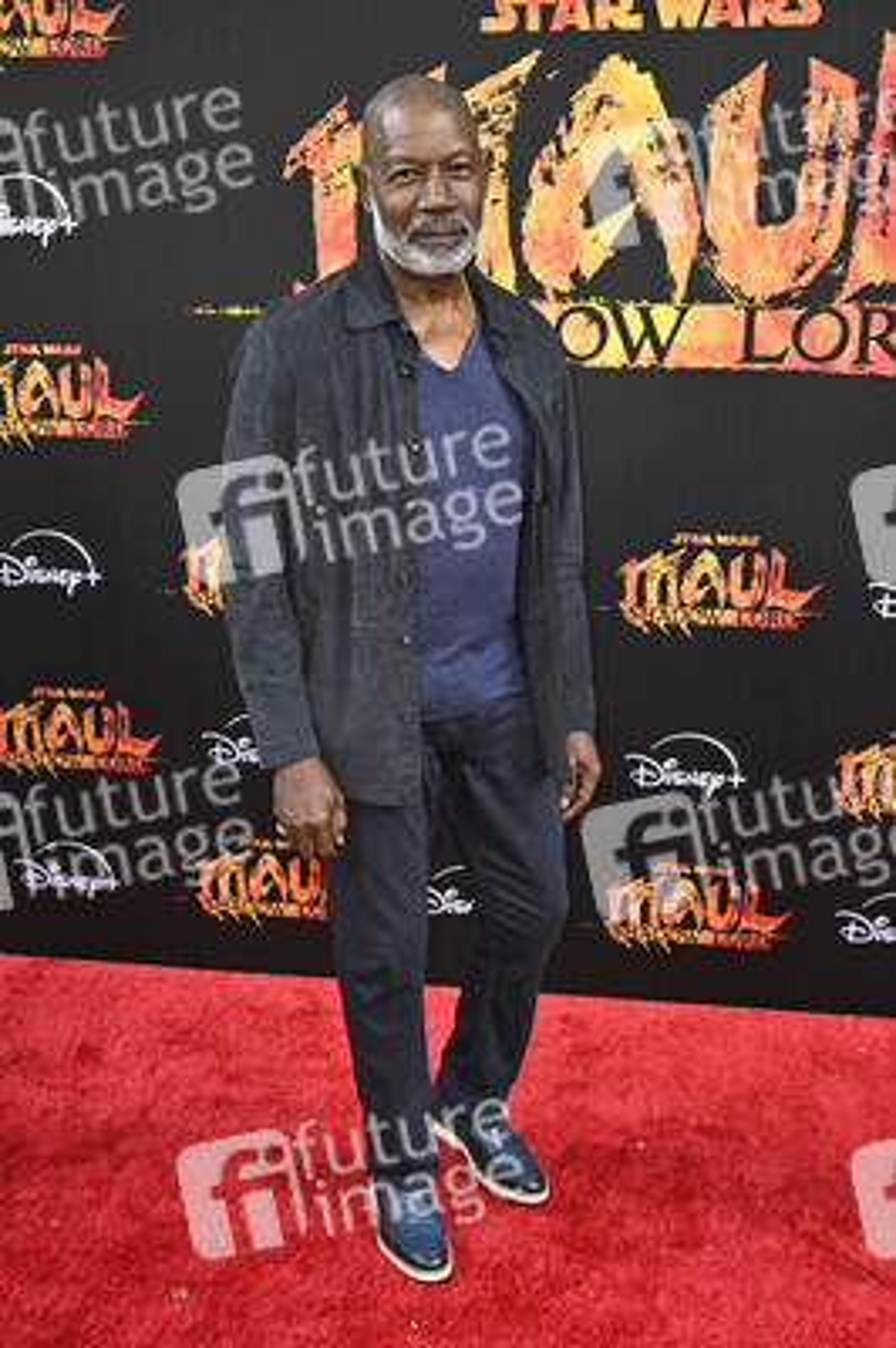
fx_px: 1309
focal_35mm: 35
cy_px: 674
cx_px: 448
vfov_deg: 54.5
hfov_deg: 37.8
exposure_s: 1/320
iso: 1000
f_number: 6.3
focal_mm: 35
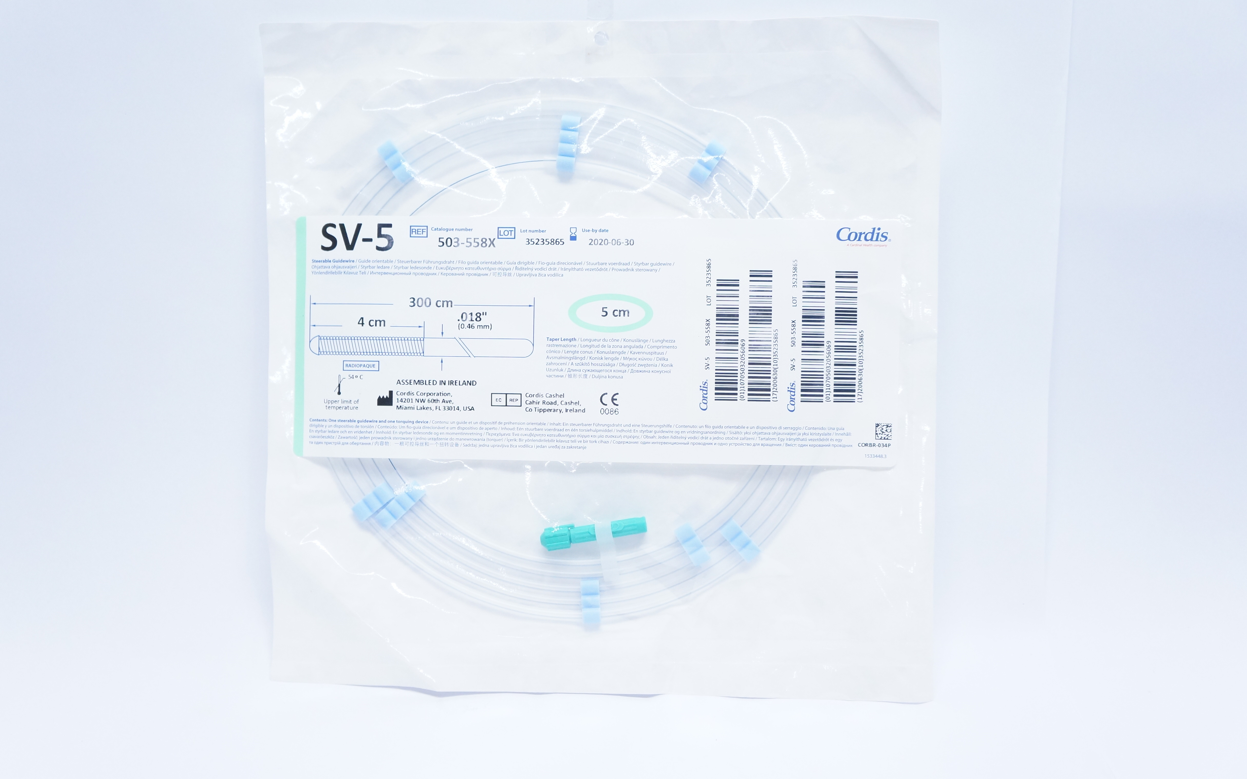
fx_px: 1156
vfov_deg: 37.3
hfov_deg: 56.7
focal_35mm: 34
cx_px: 620
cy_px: 386
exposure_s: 1/200
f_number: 4
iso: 1600
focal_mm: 22
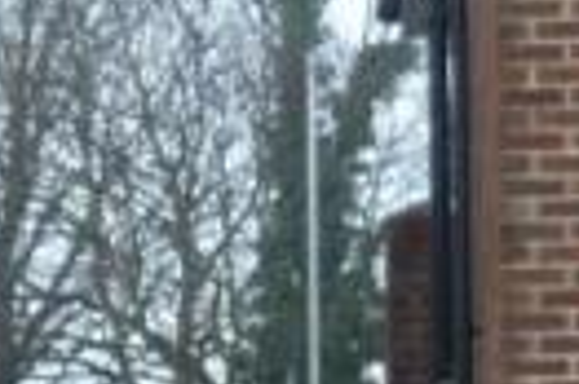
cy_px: 439
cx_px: -689
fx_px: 4096
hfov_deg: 7.7
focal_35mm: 255
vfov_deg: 5.4
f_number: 3.9
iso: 160
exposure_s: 1/100
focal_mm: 9.1
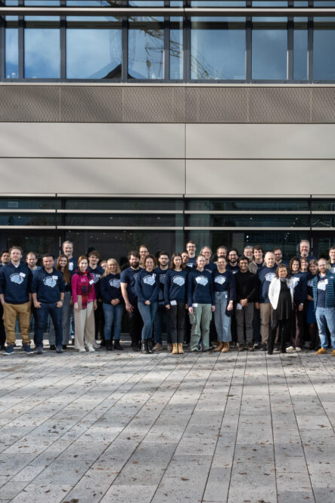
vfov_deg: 51.9
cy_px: 249
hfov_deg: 35.0
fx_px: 517
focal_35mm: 37
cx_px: 259
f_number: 13
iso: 1000
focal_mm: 24
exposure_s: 1/640
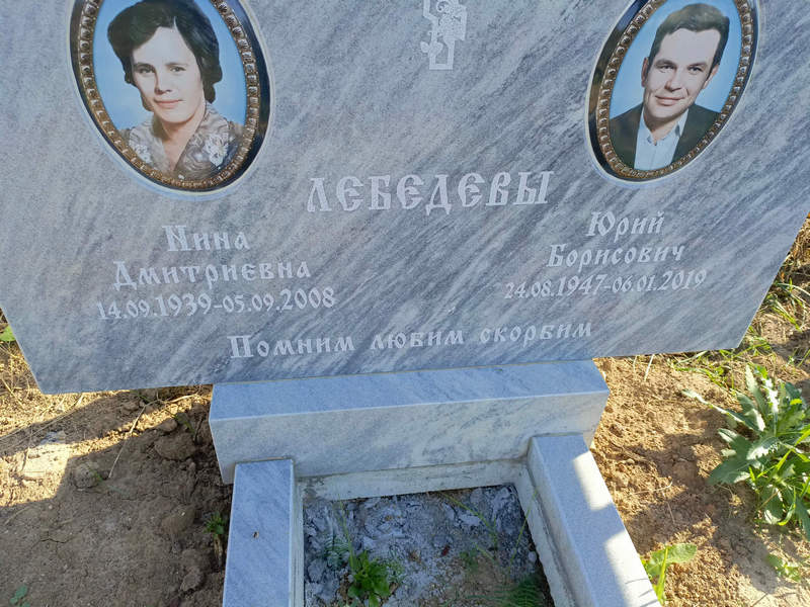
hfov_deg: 69.4
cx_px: 405
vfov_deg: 54.9
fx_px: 585
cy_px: 304
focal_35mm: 25
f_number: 1.69
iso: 112
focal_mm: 4.76
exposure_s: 1/383
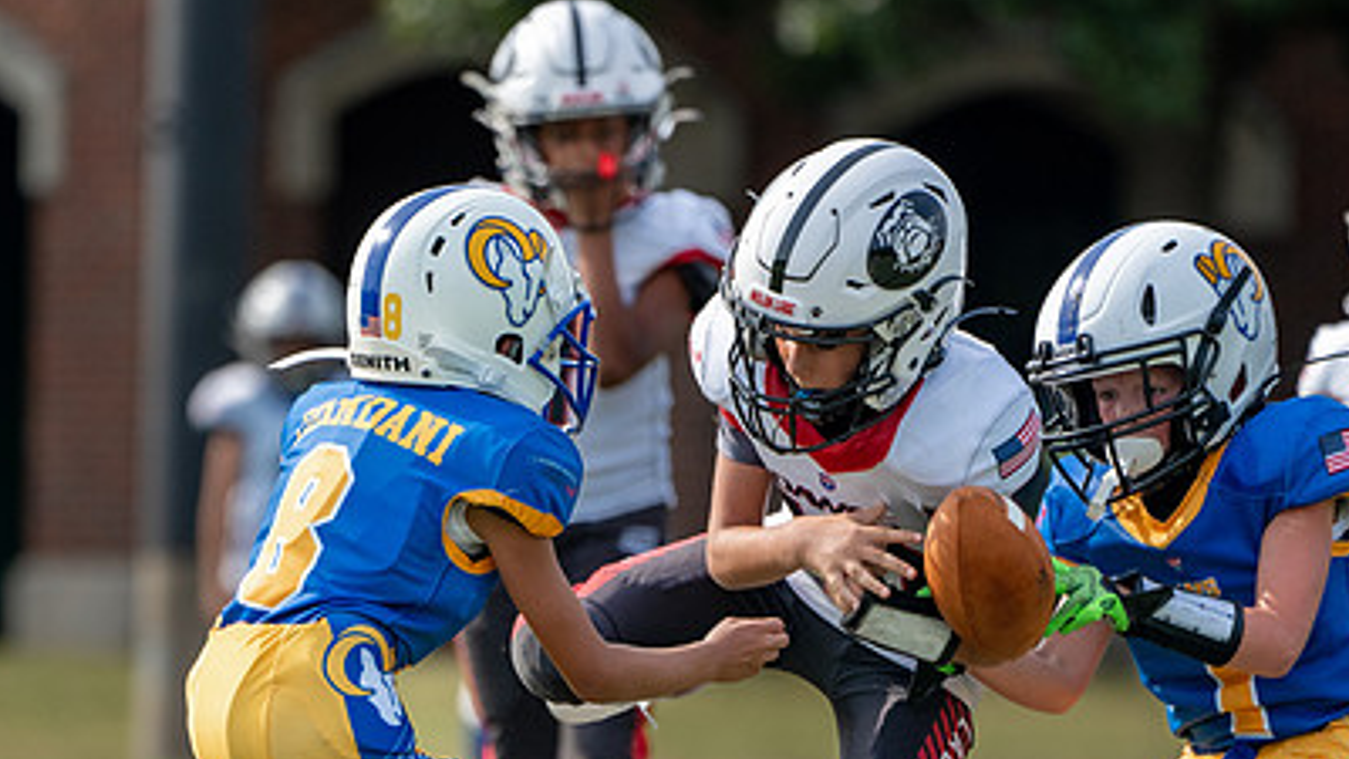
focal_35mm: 728
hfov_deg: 3.0
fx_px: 26041
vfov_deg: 1.7
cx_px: 505
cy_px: 665
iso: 500
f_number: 5.6
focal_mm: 400
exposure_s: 1/2000
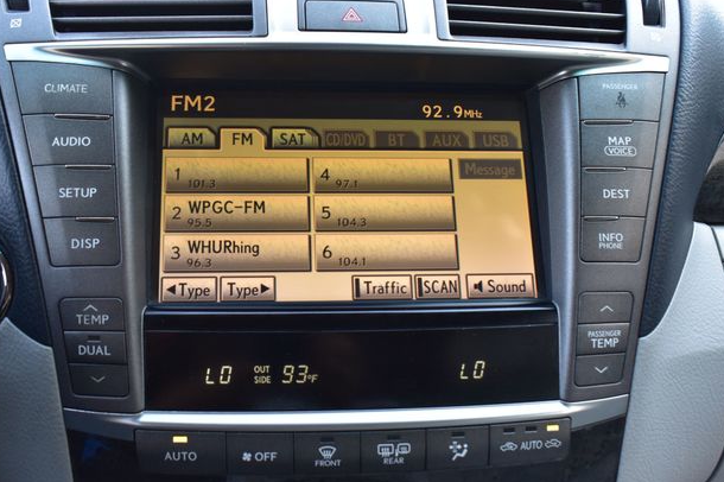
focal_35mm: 43
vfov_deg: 31.5
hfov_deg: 45.9
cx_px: 350
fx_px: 855
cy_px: 247
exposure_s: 1/30
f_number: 7.1
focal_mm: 27
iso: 400
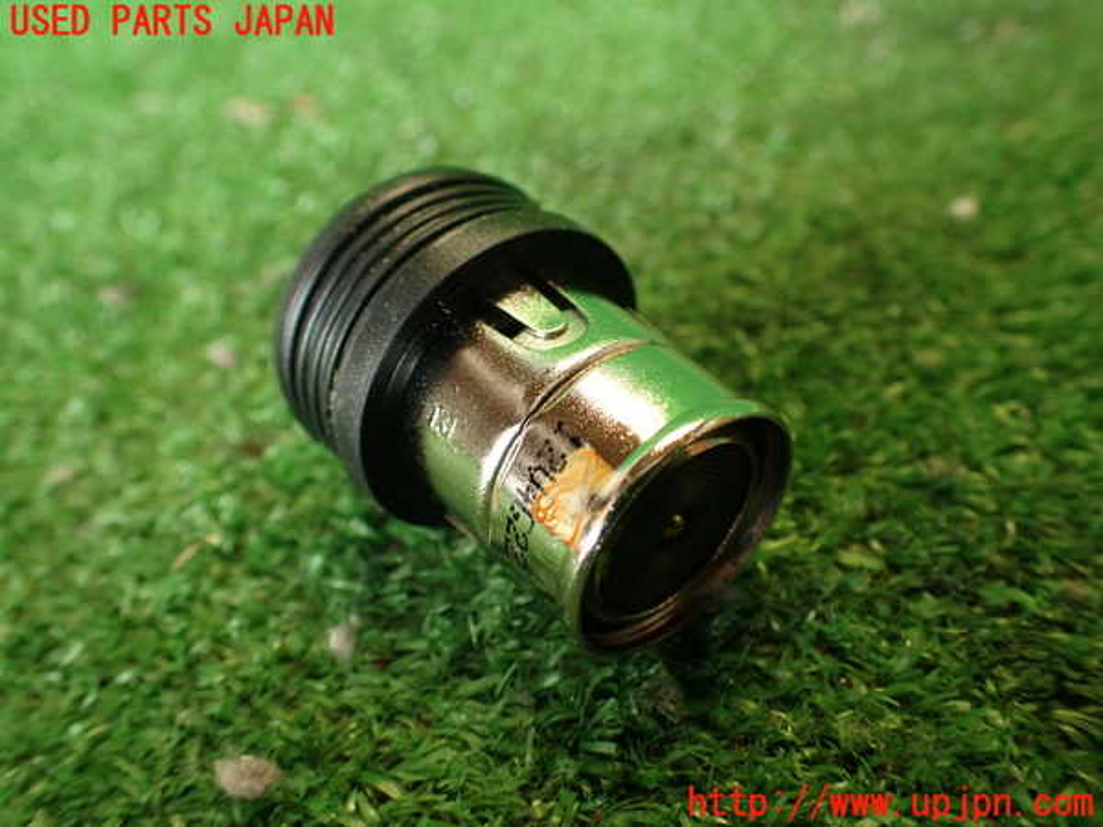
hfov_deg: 60.0
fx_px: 956
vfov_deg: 46.8
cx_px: 552
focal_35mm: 30
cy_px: 414
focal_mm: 5.4
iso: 200
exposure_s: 1/40
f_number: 2.3
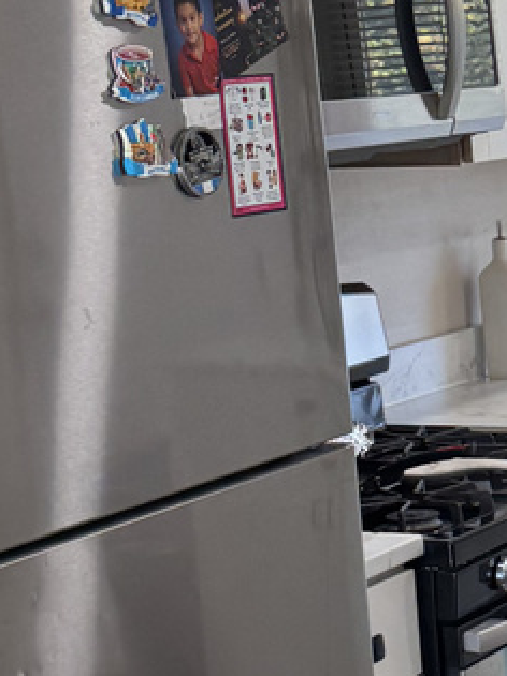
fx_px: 2286
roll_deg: +3.8
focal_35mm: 117
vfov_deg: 16.8
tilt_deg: -9.8
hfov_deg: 11.6
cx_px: 939
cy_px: 386
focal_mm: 6.76
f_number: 1.78
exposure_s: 1/120
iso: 100
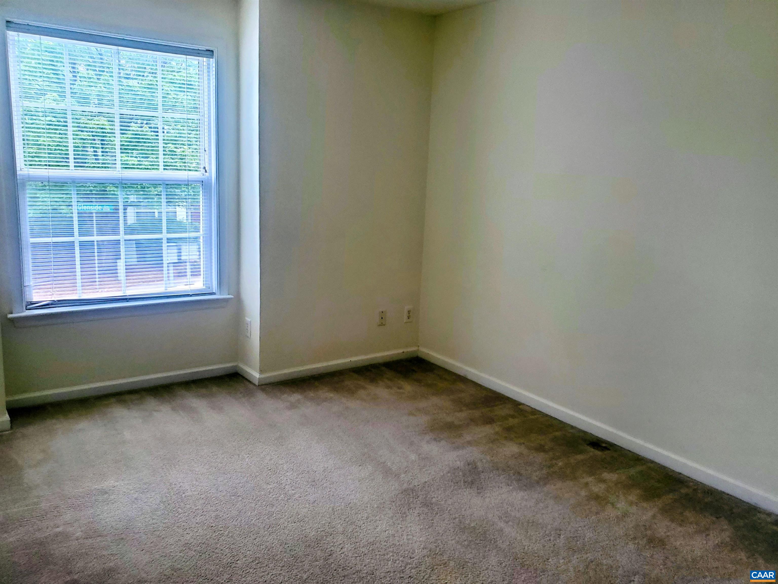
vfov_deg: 53.1
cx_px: 389
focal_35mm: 26
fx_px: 584
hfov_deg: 67.3
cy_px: 292
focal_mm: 4.3
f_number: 2.4
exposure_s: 1/120
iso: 100
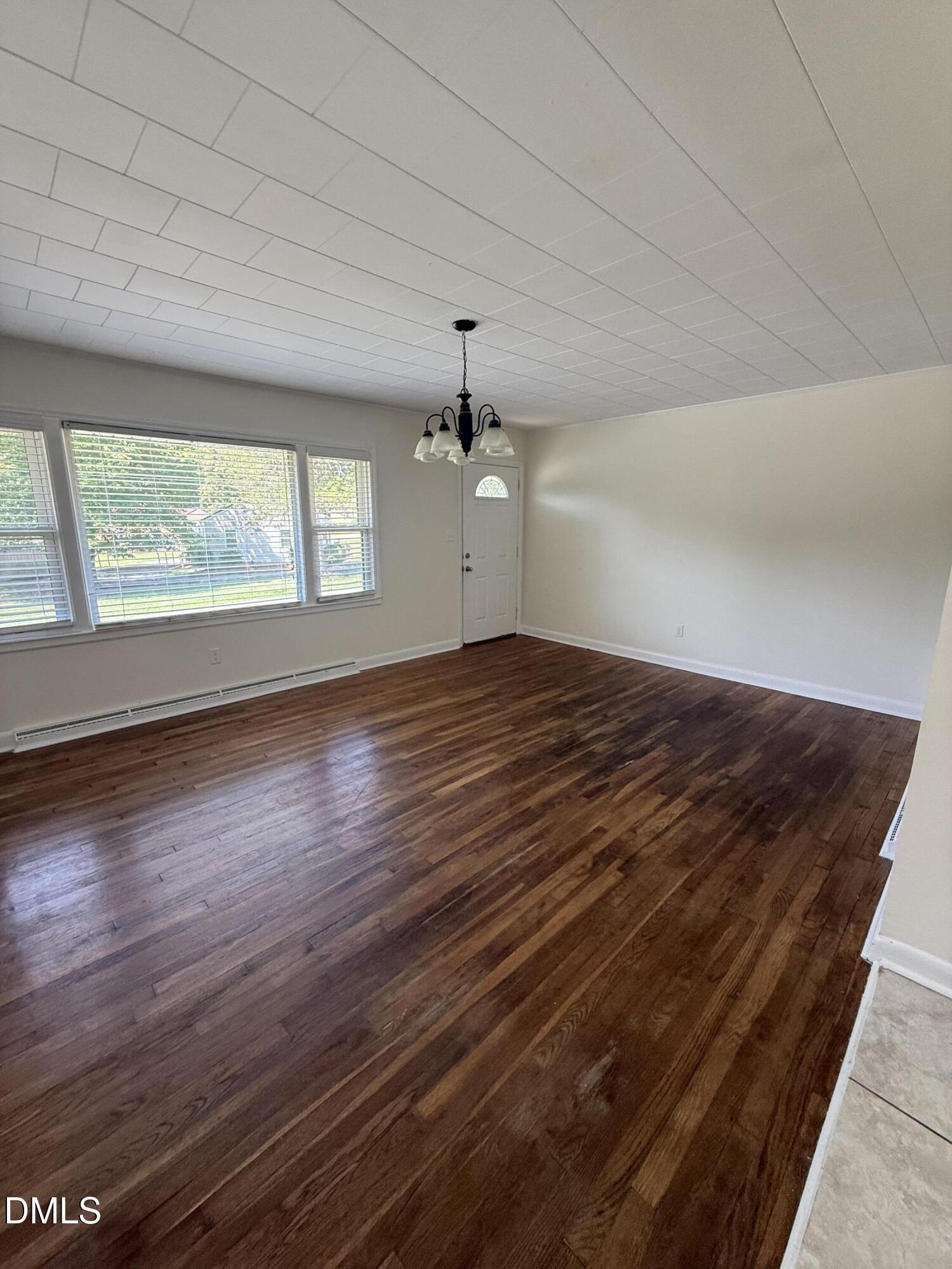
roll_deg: +0.1
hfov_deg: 85.7
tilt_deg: -11.2
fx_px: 513
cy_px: 634
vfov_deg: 102.1
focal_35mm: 14
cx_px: 476
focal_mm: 2.22
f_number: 2.2
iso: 200
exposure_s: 1/99
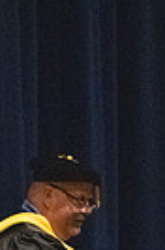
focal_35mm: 684
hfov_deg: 2.0
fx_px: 4727
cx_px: 132
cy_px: 397
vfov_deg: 3.0
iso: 10000
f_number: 3.2
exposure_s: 1/400
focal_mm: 135
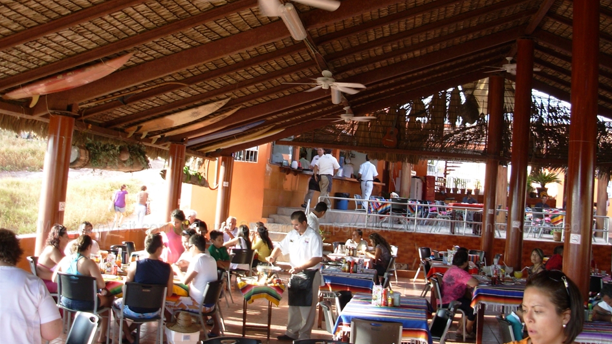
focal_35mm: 42
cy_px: 115
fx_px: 682
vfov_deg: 28.2
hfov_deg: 48.4
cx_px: 310
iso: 50
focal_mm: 6.3
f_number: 2.9
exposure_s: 1/80.6
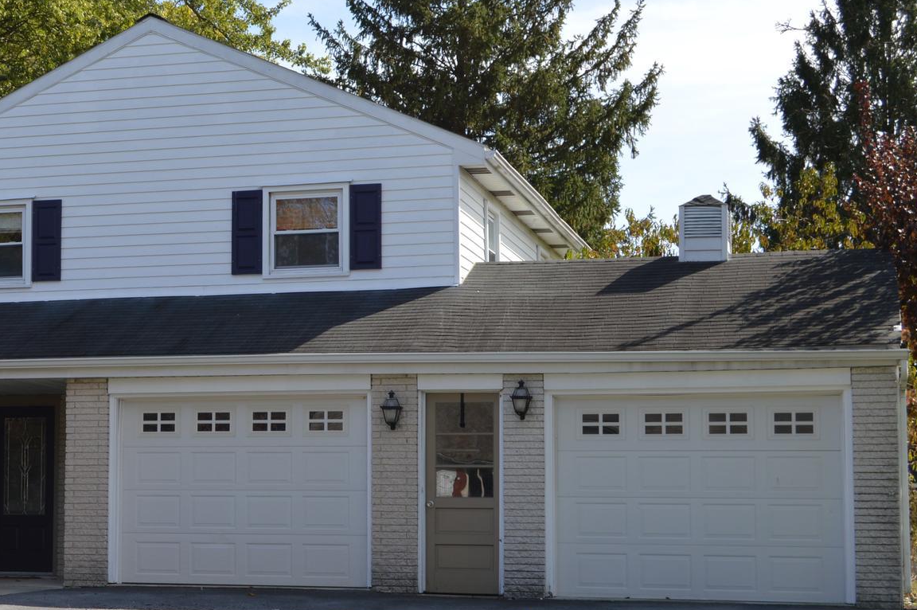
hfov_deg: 24.8
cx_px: 124
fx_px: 2036
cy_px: 358
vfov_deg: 17.0
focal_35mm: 80
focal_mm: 30
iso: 100
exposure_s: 1/200
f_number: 7.1
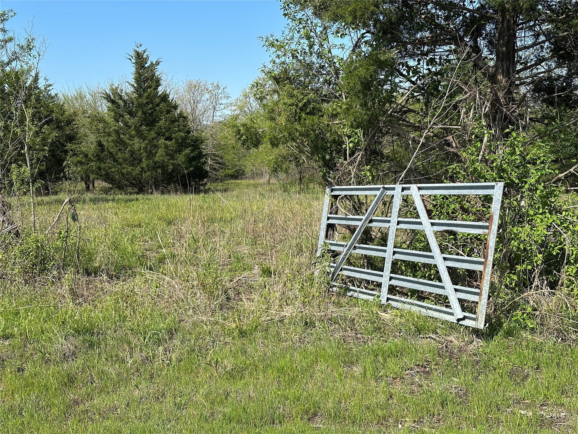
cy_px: 217
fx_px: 801
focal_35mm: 48
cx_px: 289
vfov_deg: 30.3
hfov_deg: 39.7
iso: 64
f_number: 1.78
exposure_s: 1/2890
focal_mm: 6.86
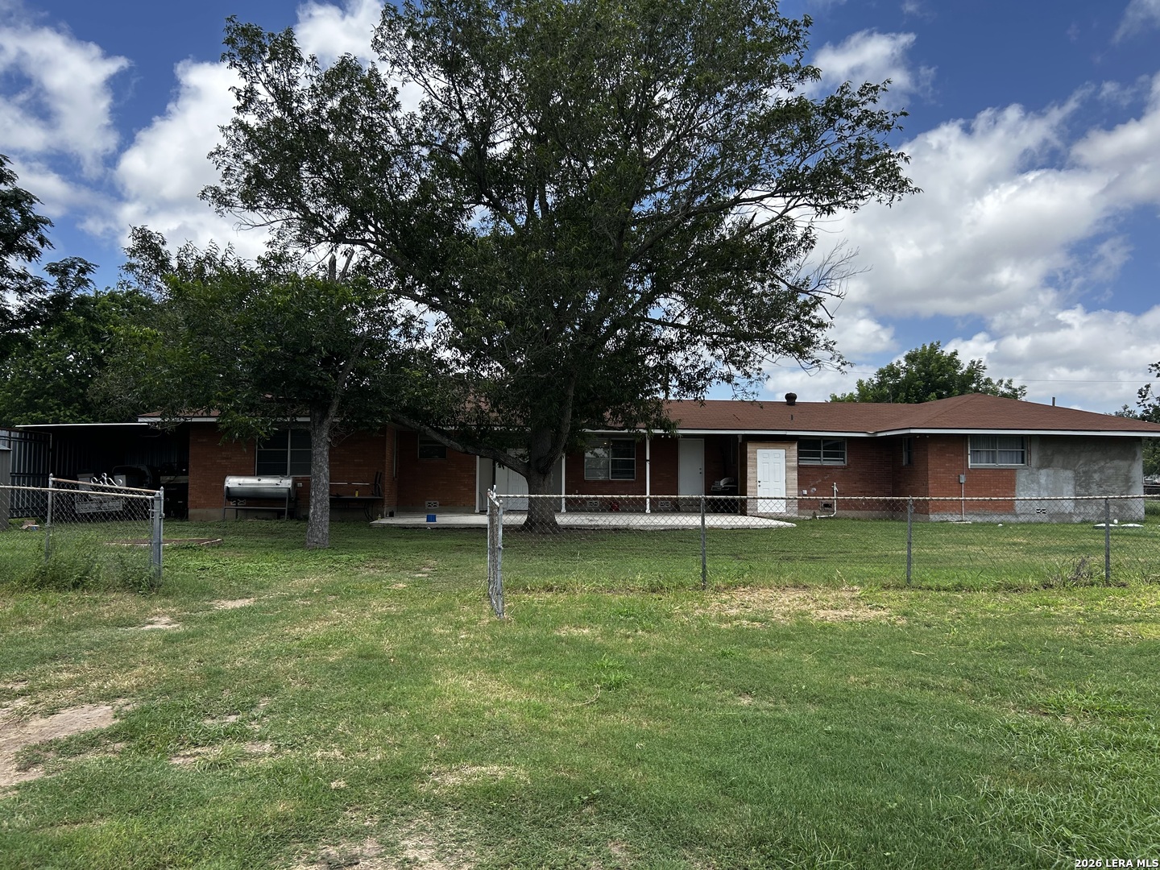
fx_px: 871
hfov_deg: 67.3
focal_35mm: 26
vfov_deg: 53.1
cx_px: 580
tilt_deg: +2.9
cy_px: 435
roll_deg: -0.7
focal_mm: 5.7
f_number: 1.5
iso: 50
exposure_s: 1/2404
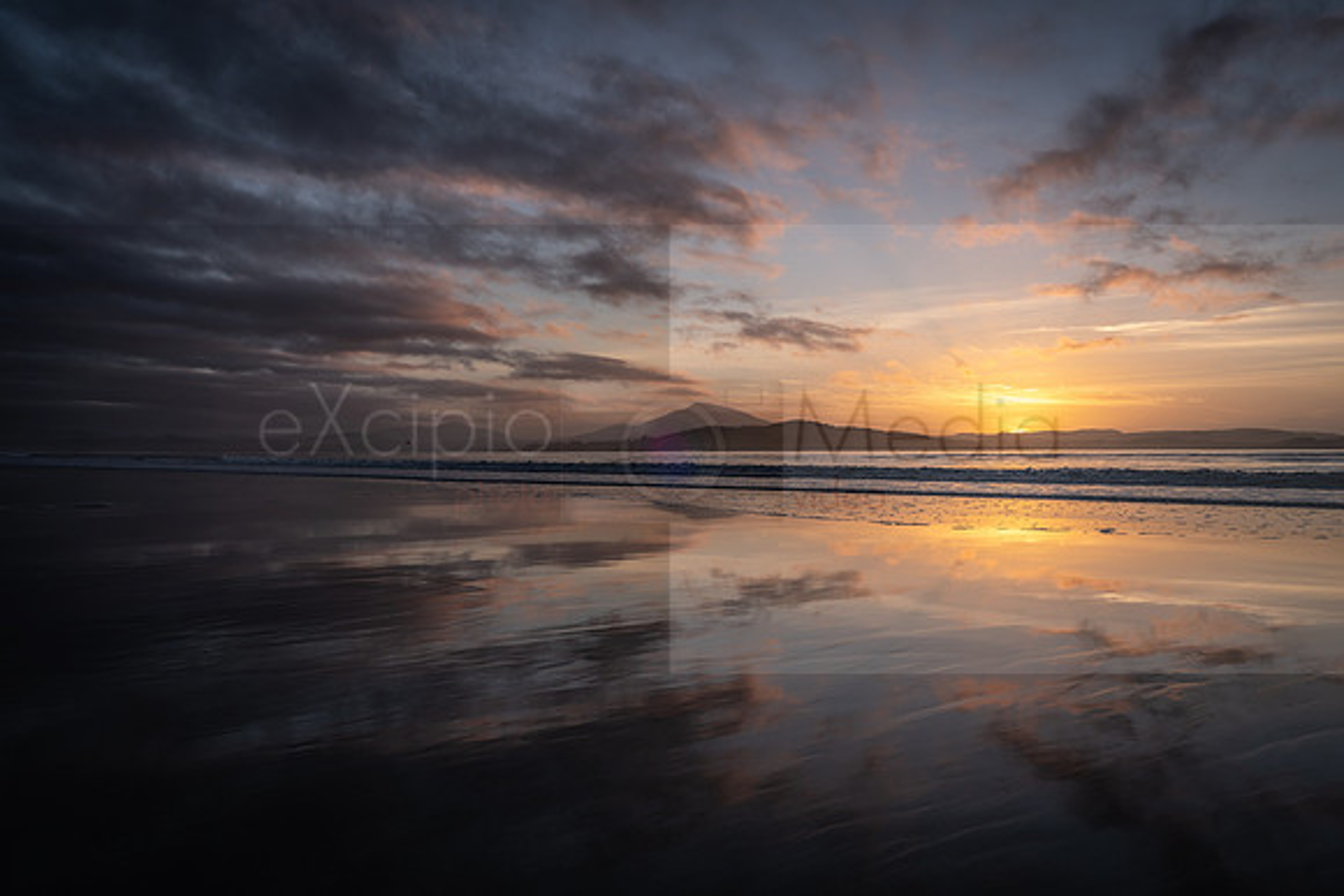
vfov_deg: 48.9
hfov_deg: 68.6
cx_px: 672
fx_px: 986
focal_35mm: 26
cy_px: 448
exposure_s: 1/50
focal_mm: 26
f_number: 8
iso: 50
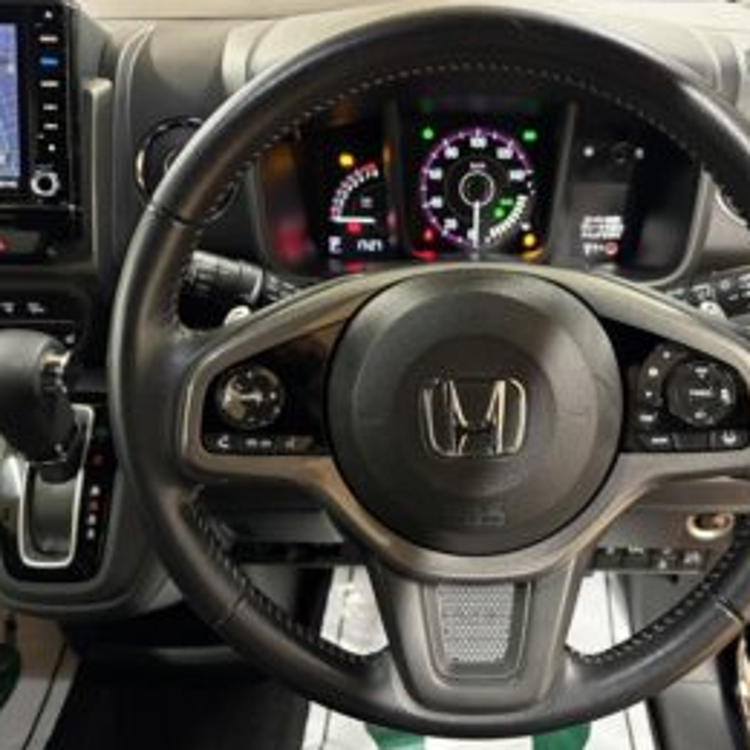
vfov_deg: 52.5
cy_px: 376
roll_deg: +0.5
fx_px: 760
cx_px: 456
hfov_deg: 52.1
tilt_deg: -34.8
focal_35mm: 31
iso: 500
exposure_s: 1/24
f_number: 1.6
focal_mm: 5.96
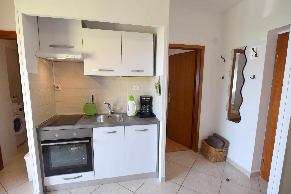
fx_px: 145
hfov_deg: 90.0
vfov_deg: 67.4
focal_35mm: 18
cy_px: 97
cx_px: 146
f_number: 5
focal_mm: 12
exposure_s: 1/100
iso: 400
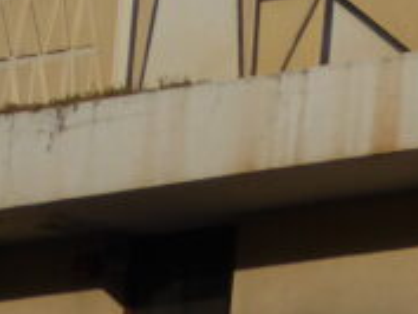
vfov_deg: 2.4
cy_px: -453
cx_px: 1091
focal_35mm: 619
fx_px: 7480
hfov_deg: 3.2
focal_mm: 17.5
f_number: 5
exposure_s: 1/1000
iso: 80
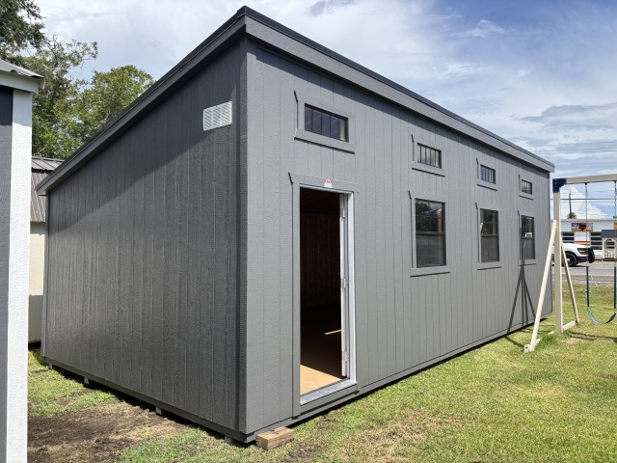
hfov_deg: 67.3
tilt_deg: +2.9
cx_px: 308
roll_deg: -0.7
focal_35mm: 26
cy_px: 232
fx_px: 463
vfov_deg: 53.1
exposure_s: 1/2778
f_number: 1.6
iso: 50
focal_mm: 5.96
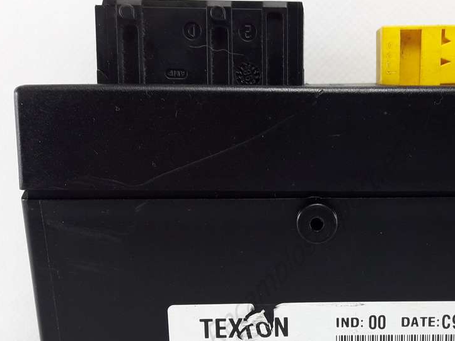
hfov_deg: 39.1
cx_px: 313
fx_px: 631
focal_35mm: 48
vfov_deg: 29.9
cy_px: 241
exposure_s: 1/33
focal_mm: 3.7
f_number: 1.9
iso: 50
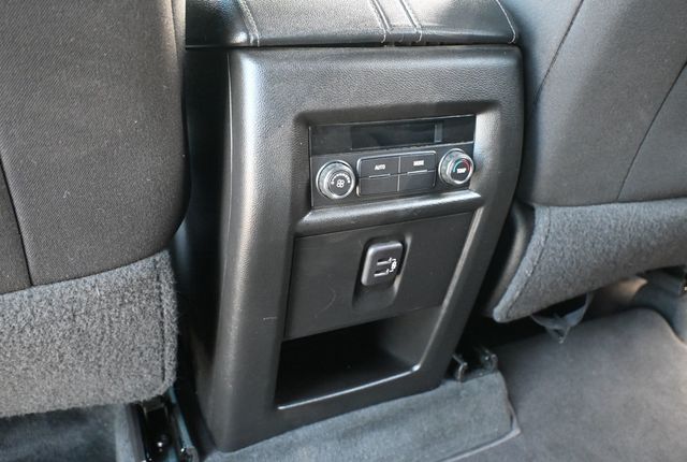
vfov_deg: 43.8
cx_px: 344
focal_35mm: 30
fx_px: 574
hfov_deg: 61.8
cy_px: 231
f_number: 3.8
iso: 4500
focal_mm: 20
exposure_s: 1/60
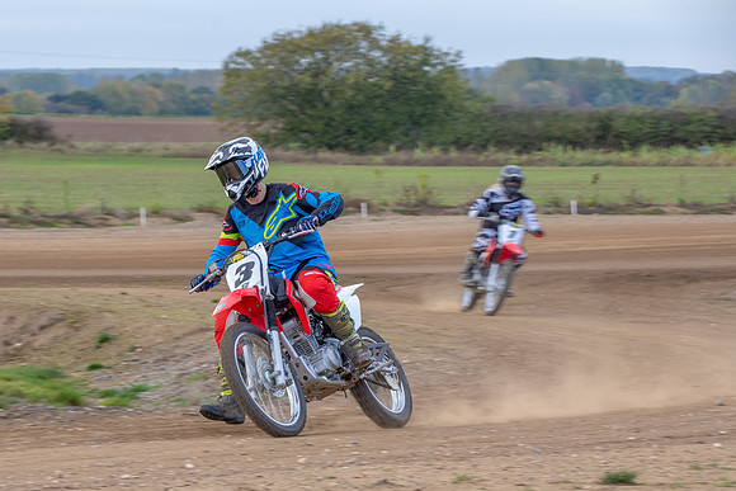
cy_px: 292
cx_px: 246
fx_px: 4735
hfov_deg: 8.9
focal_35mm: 232
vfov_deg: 5.9
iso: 400
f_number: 10
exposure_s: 1/160
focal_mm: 116
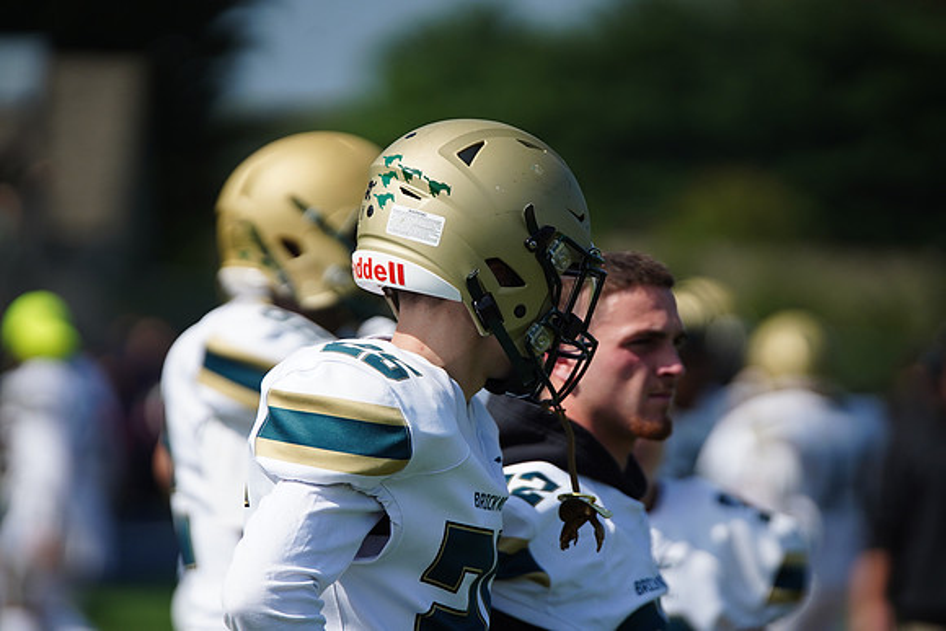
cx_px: 473
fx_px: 7885
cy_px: 316
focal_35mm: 300
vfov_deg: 4.6
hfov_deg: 6.9
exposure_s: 1/8000
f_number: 2.8
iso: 500
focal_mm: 300
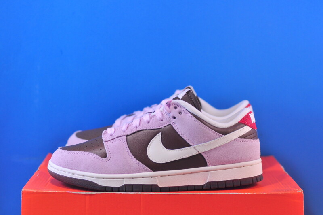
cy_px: 108
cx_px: 162
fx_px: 672
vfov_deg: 18.1
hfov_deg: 27.0
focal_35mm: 75
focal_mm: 50
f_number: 2.8
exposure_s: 1/320
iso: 250
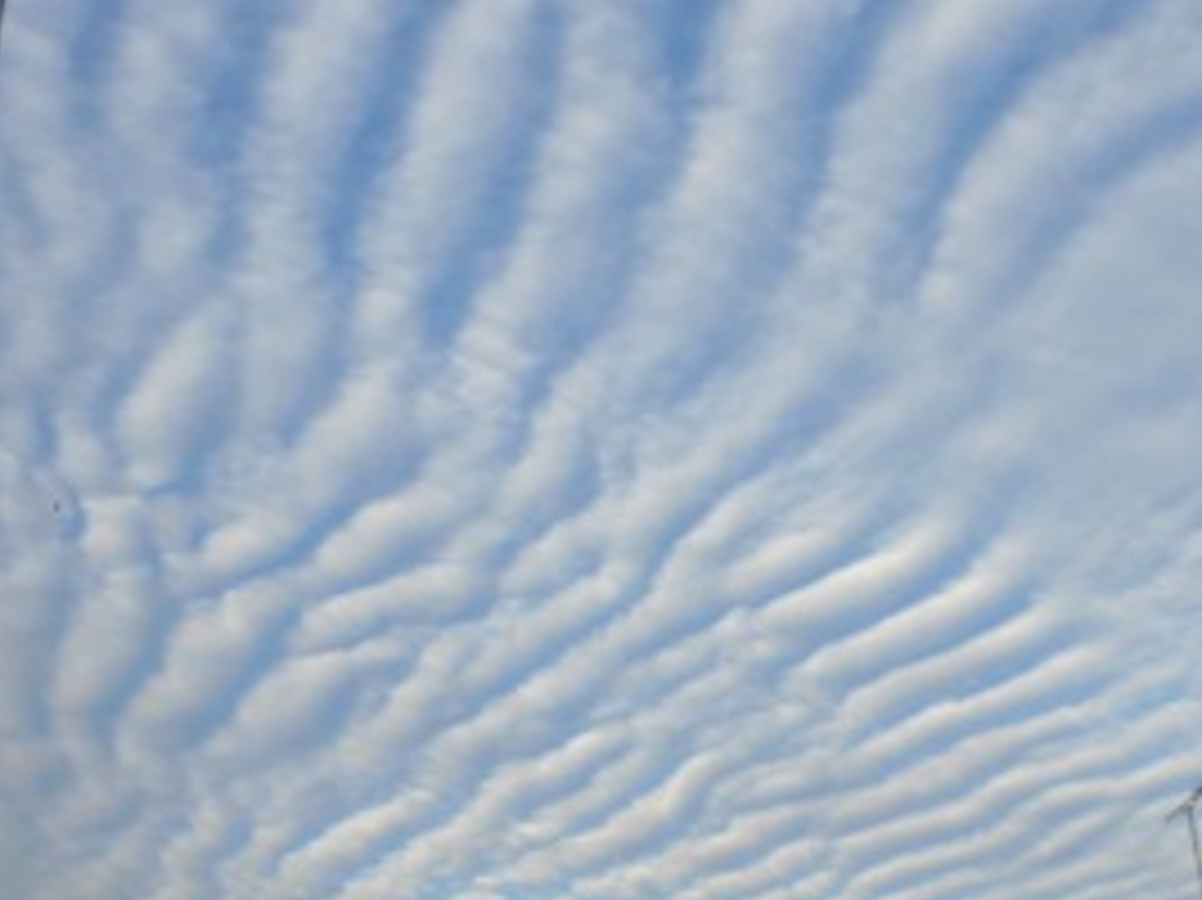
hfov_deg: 40.3
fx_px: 1631
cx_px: 698
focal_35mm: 47
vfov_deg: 30.7
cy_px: 554
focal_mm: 5
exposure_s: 1/640
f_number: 3.7
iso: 80
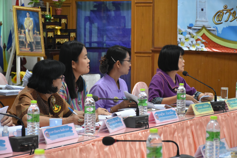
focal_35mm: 105
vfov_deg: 13.0
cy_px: 79
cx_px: 118
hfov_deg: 19.5
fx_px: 691
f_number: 5
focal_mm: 70
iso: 3200
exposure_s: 1/160
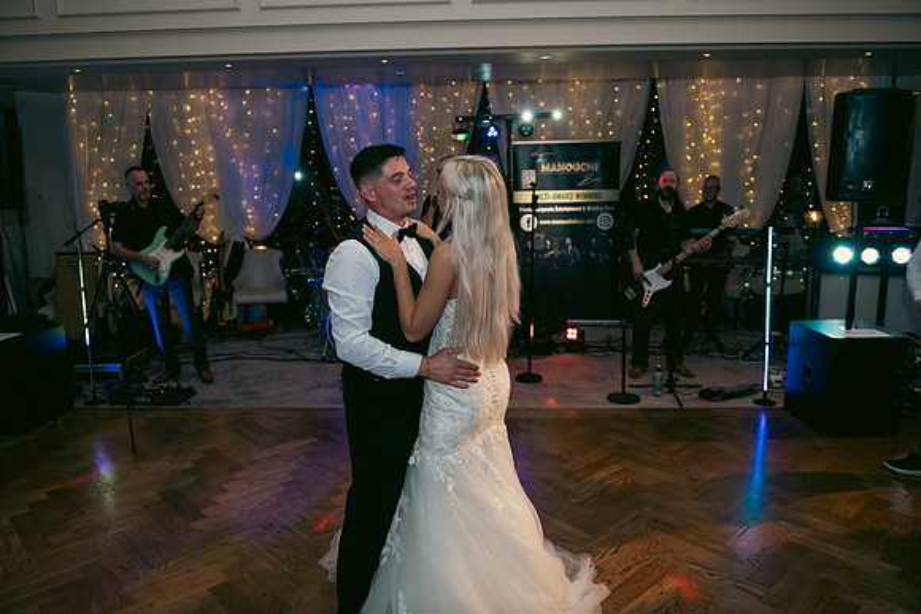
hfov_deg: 69.4
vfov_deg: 49.6
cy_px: 307
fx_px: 665
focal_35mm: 26
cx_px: 460
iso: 640
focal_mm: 26
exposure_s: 1/160
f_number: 3.5
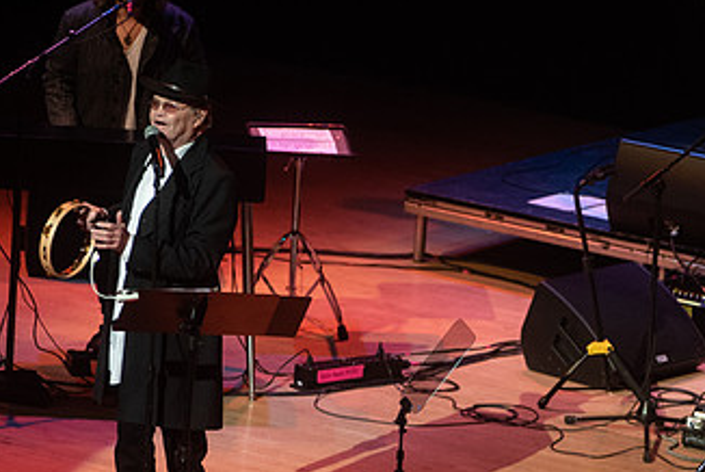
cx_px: 570
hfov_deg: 6.4
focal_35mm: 322
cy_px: 299
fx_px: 6311
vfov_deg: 4.3
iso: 2000
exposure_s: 1/320
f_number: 3.5
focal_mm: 145
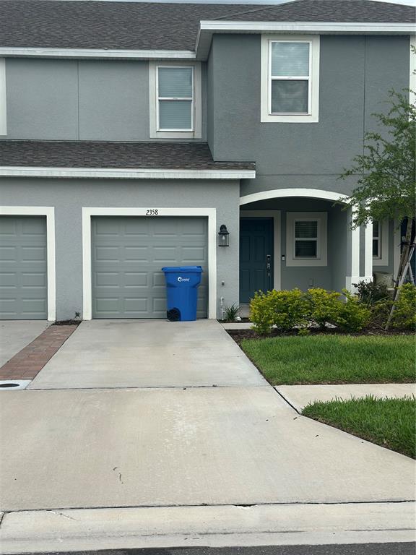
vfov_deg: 39.7
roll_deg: -0.3
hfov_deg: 30.3
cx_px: 208
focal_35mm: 48
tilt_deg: -1.1
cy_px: 278
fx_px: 769
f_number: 1.78
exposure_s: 1/3058
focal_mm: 6.86
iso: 80
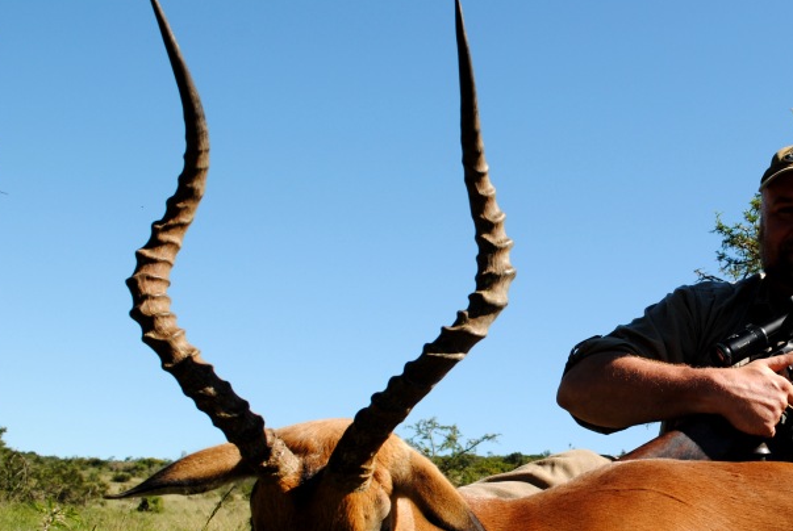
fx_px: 1235
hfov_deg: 34.3
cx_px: 654
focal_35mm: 56
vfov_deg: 24.2
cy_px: 348
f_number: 8
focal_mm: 22
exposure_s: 1/250
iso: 100
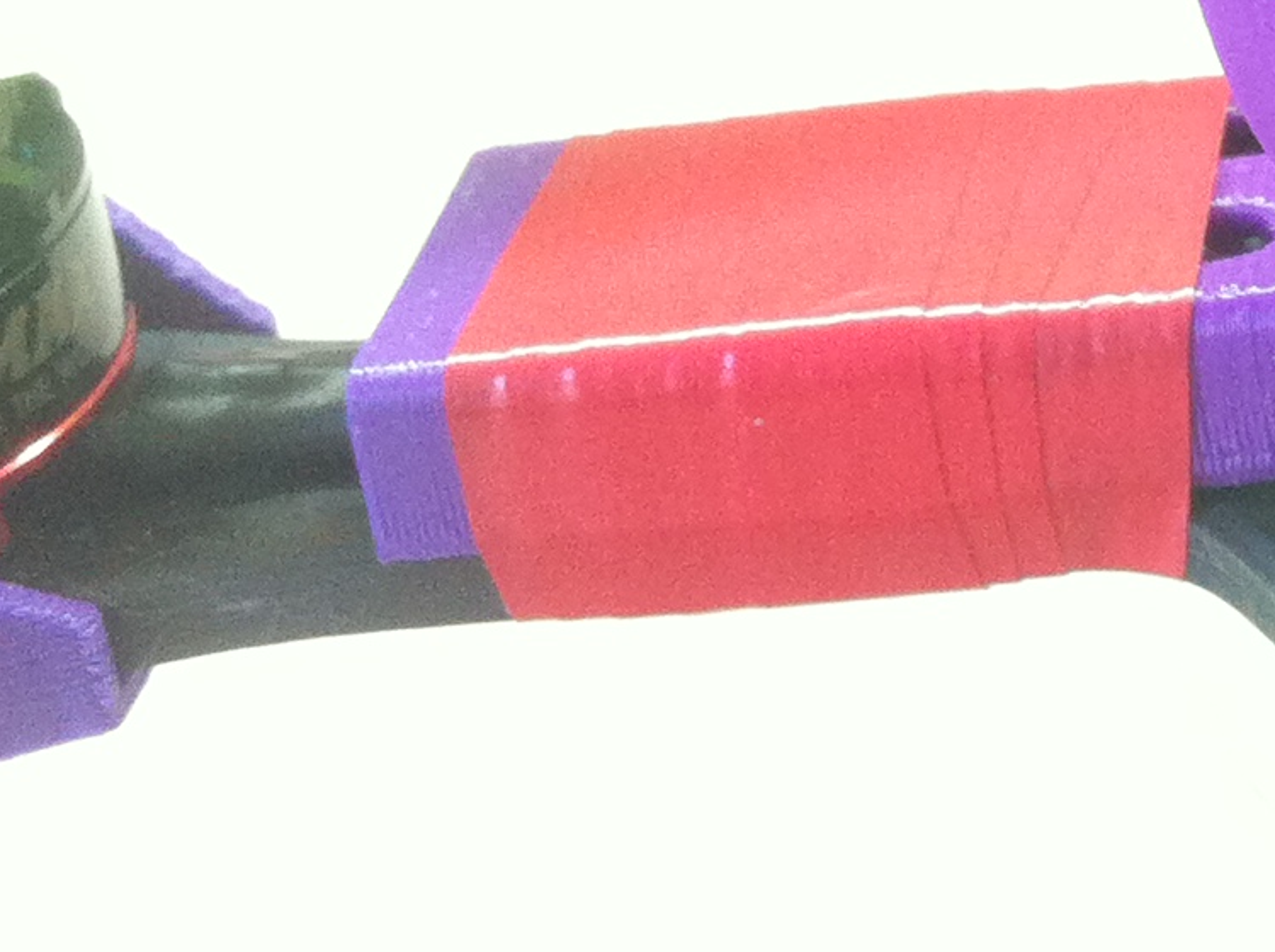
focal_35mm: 121
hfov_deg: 15.5
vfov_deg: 11.8
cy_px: -347
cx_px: 1700
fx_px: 4450
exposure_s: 1/17
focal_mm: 3.85
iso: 160
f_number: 2.8
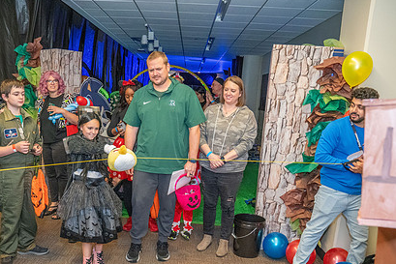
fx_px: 374
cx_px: 155
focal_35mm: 34
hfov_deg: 55.3
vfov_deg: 38.3
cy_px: 183
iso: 10000
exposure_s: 1/200
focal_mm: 24
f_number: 4
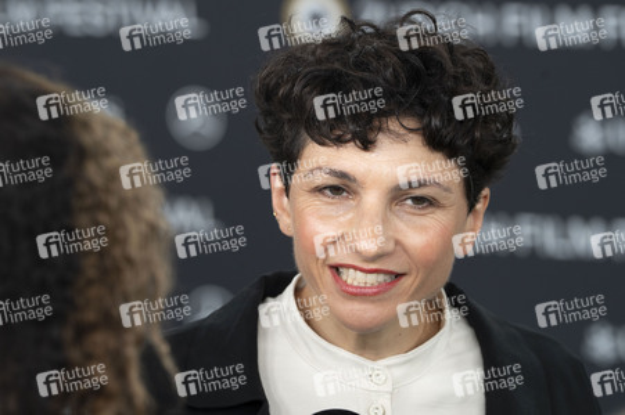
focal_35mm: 200
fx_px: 3470
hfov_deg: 10.3
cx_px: 312
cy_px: 208
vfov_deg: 6.9
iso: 1600
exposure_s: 1/400
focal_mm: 200
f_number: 6.3
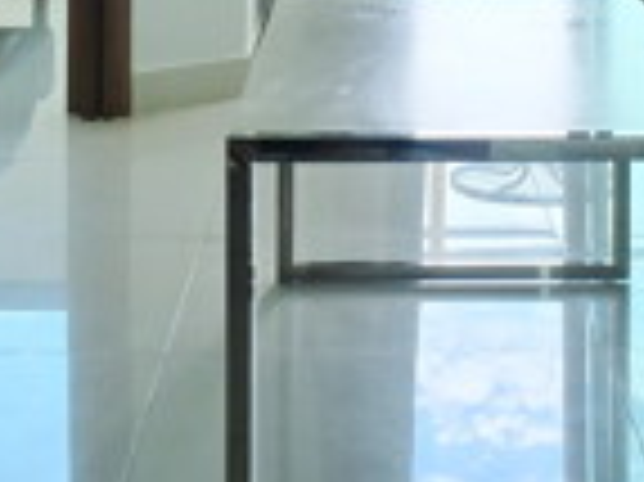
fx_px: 1803
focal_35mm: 97
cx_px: 374
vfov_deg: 14.0
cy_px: -302
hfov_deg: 20.2
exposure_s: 1/140
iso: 400
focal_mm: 16
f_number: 7.1
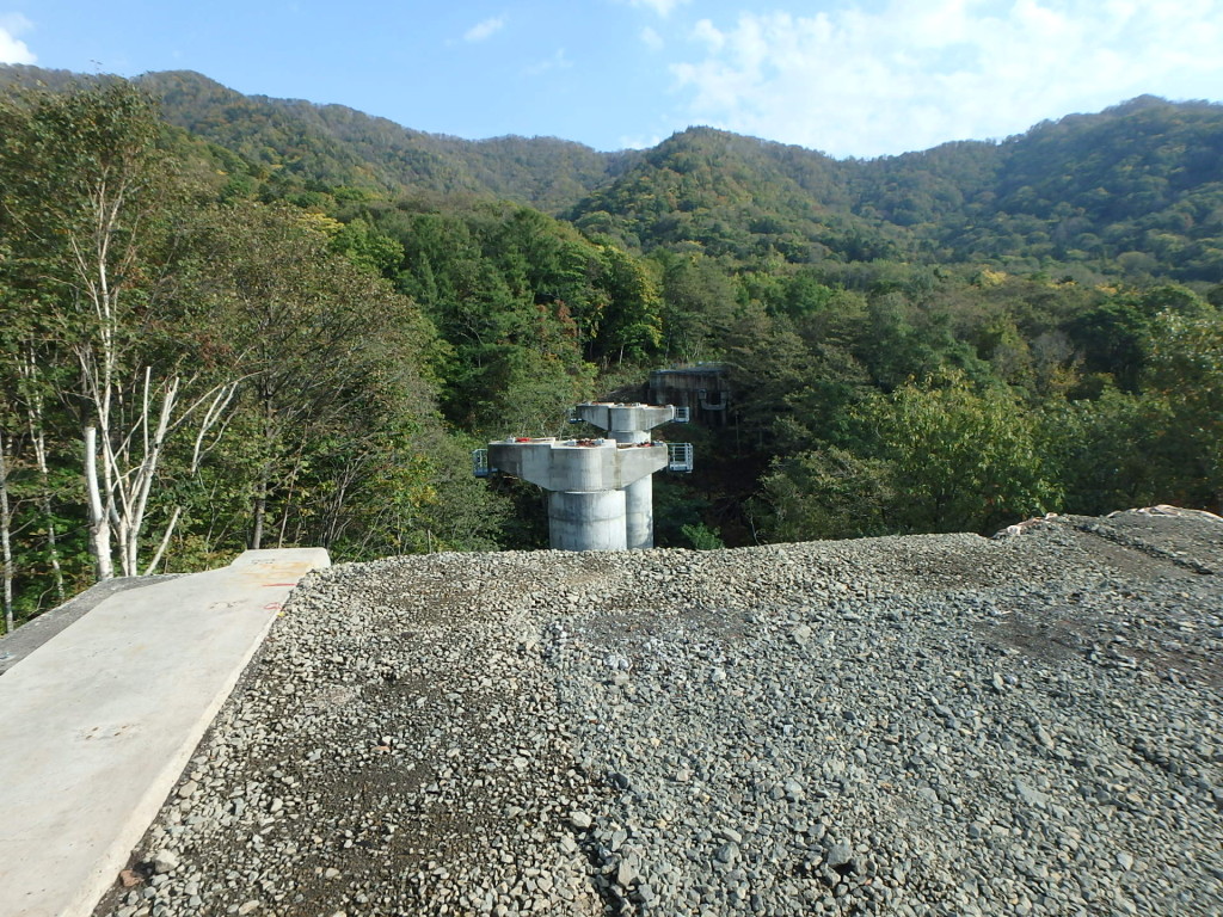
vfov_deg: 63.4
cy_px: 458
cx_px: 612
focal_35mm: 21
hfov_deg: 79.0
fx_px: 742
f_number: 3.5
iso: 125
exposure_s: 1/800
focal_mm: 3.7
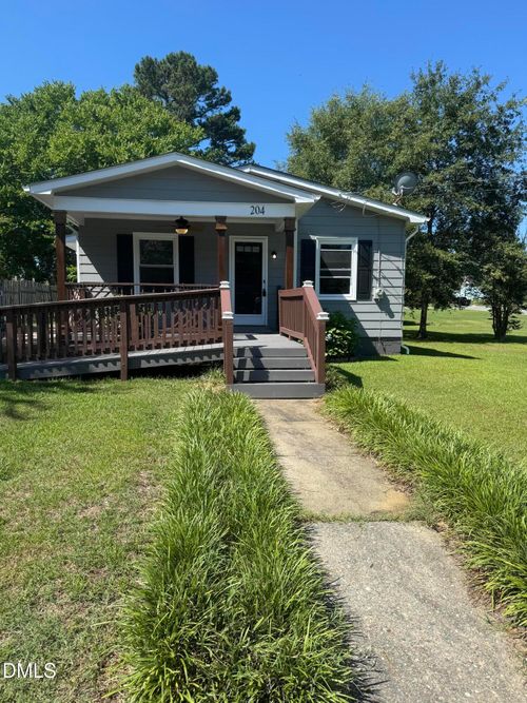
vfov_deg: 71.6
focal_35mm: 24
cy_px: 352
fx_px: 487
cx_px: 264
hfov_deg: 56.8
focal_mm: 6.76
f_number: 1.78
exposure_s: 1/2833
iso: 80
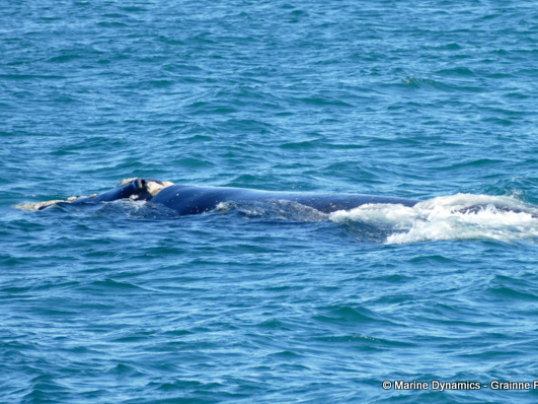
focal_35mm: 397
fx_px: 6169
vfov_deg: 3.7
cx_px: 294
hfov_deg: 5.0
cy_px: 201
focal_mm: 133.12
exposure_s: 1/640
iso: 125
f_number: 4
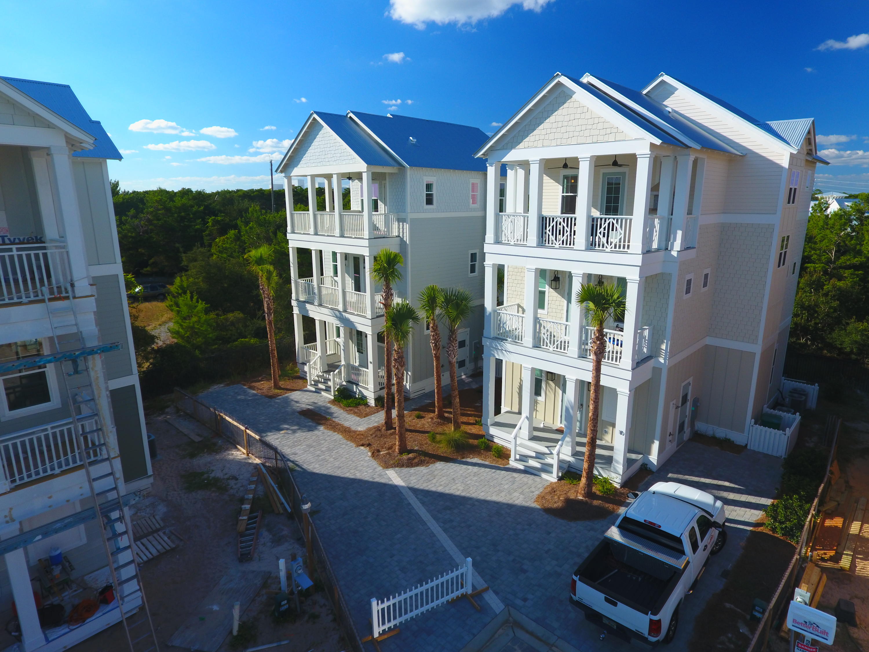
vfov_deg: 66.0
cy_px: 326
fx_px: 502
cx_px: 434
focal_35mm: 20
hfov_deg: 81.7
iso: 100
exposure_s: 1/370
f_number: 2.8
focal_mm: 3.61
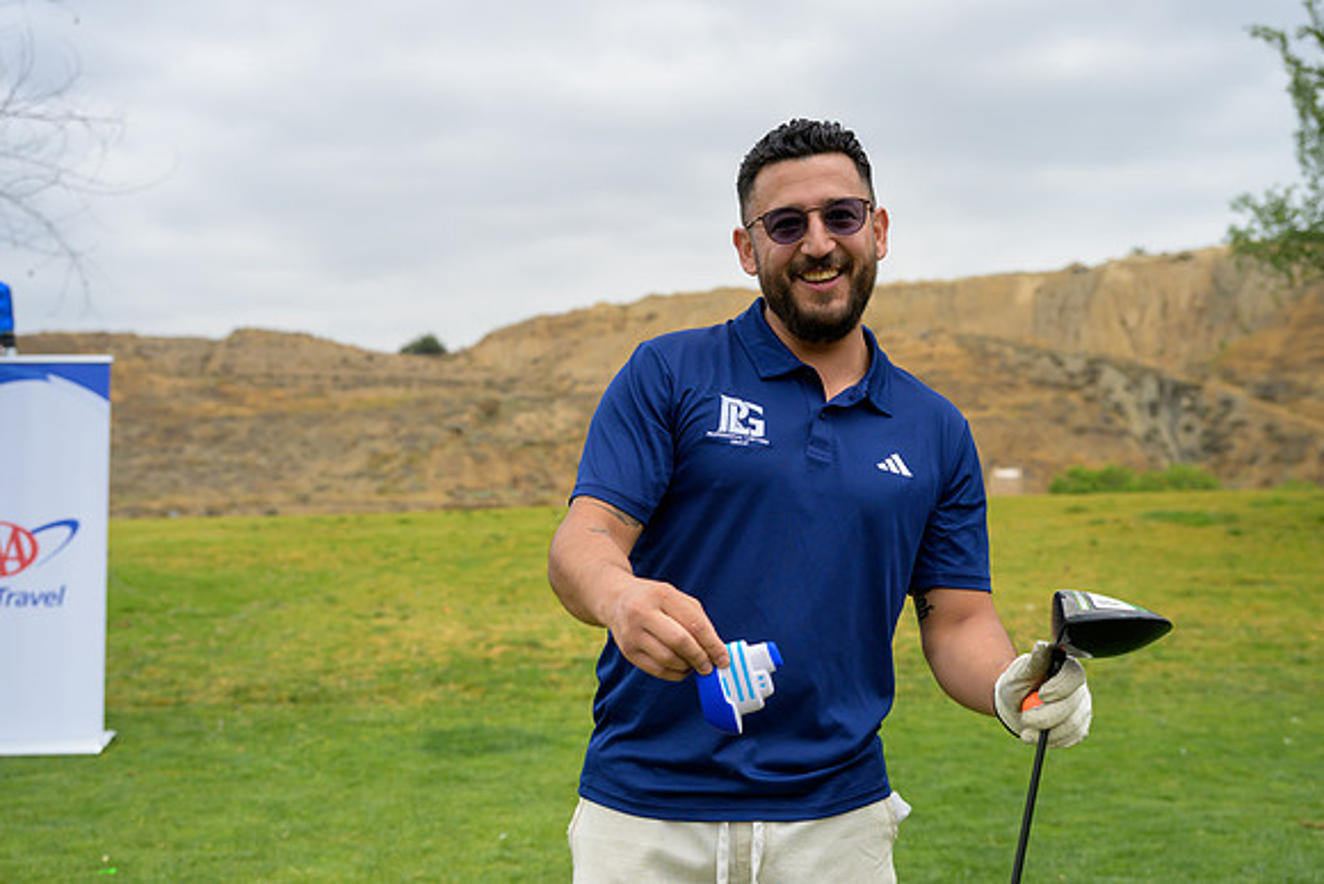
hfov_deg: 46.4
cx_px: 662
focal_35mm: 42
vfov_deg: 31.9
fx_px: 1545
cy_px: 442
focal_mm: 42
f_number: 4
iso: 800
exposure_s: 1/4000
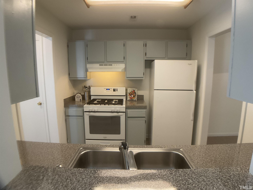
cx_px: 126
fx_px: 212
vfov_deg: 48.2
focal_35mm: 29
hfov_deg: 61.7
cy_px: 95
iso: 100
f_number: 1.8
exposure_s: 1/60
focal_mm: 3
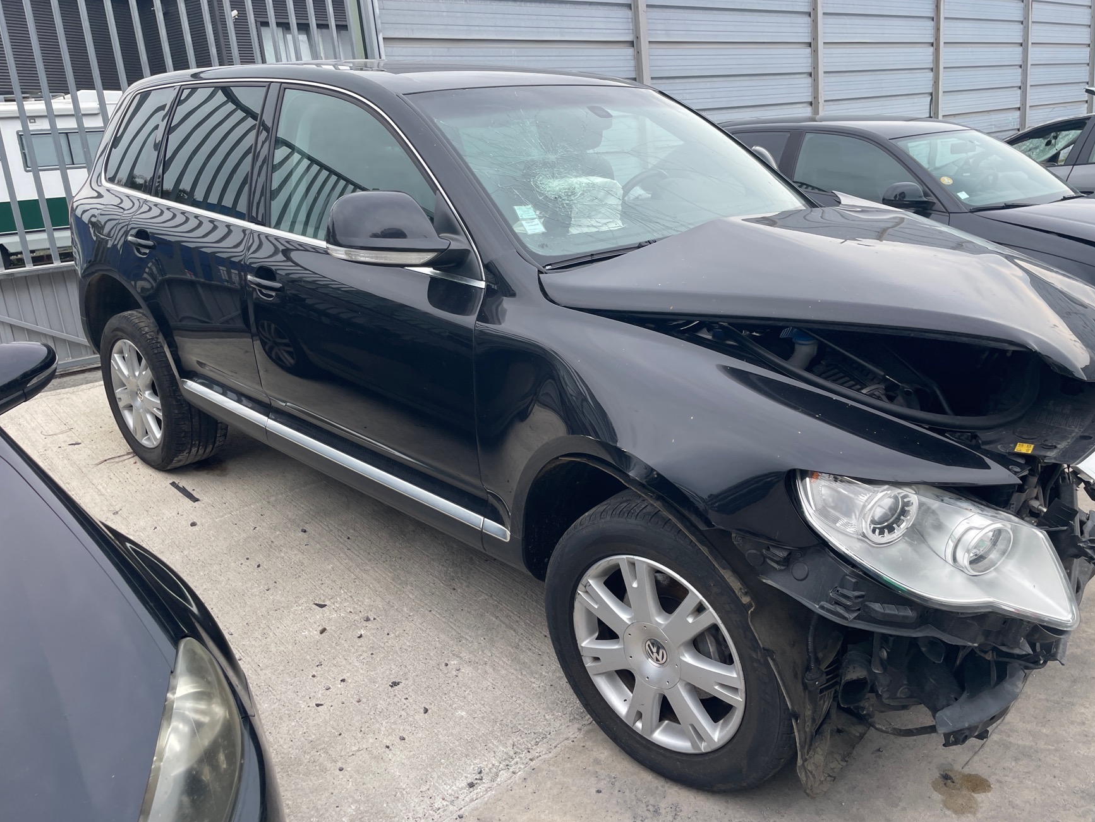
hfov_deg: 65.3
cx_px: 568
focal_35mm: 27
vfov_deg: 51.3
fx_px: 854
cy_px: 396
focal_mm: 4.2
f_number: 1.6
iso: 32
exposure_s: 1/584
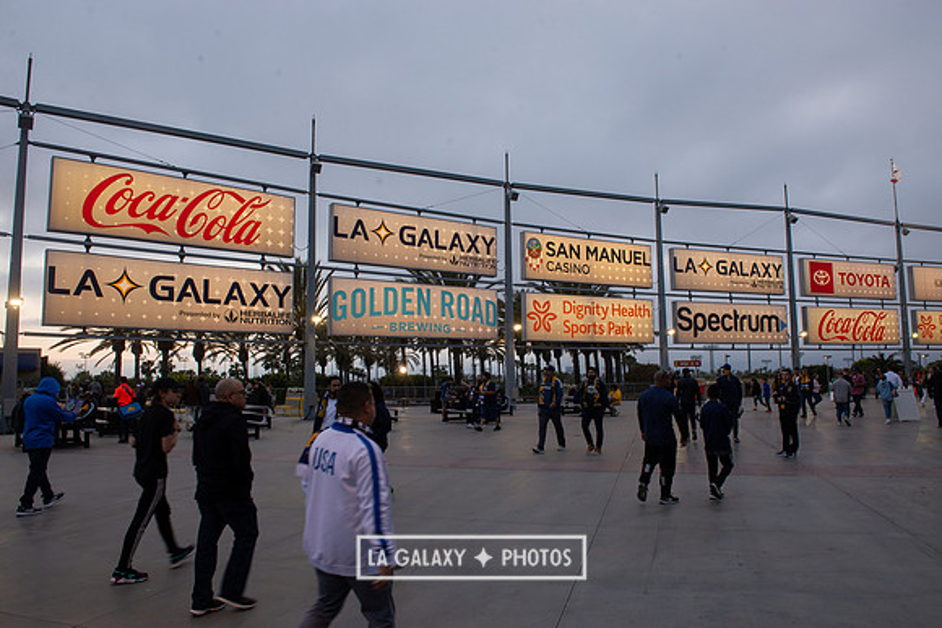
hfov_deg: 73.7
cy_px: 314
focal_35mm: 24
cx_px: 471
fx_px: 628
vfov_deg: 53.2
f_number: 10
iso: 400
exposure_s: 1/80
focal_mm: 24
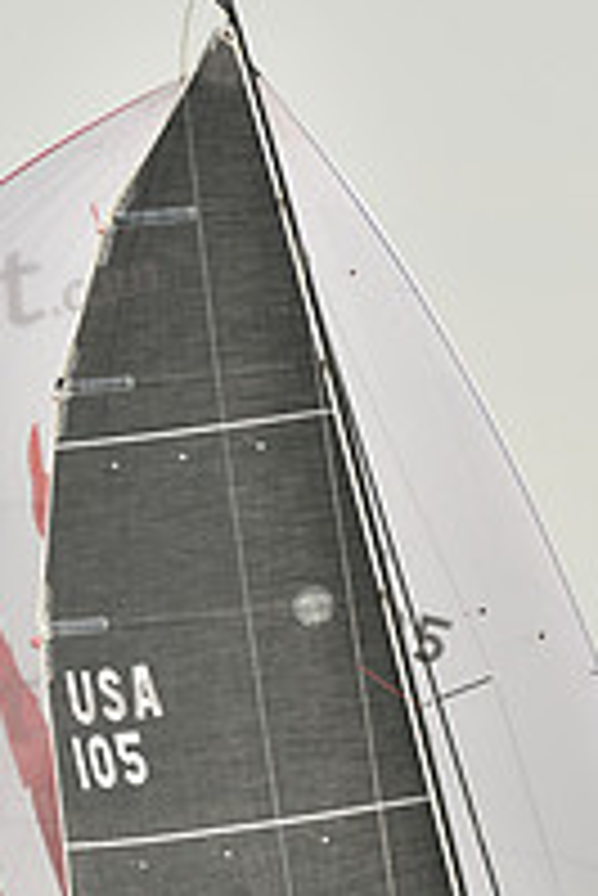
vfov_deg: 3.5
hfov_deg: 2.4
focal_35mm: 582
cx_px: 393
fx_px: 14475
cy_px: 928
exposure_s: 1/1250
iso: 320
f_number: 7.1
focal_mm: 200
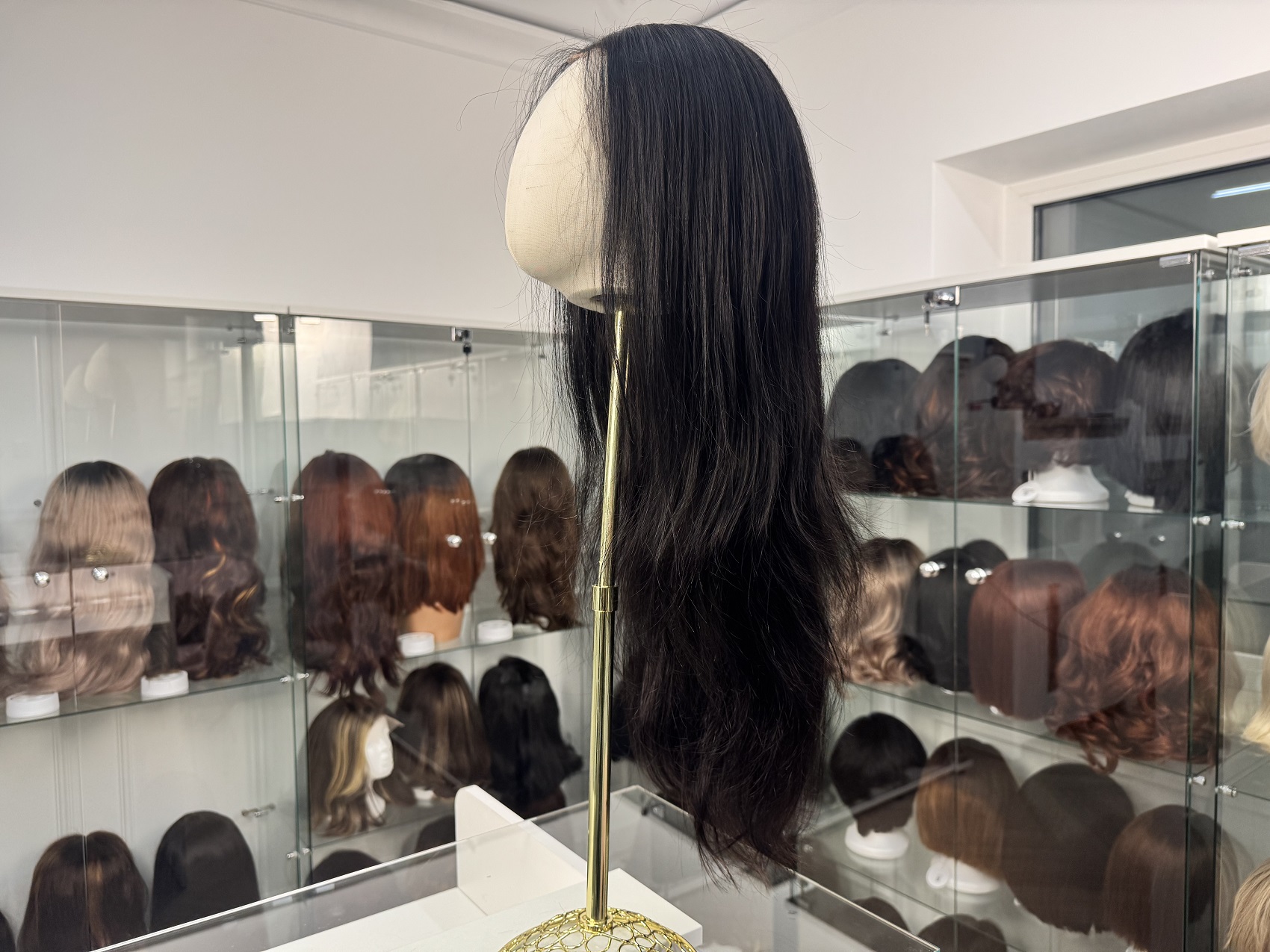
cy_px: 476
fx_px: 881
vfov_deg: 56.8
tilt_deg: -2.3
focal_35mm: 24
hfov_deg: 71.6
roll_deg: +2.2
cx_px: 635
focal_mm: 6.76
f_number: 1.78
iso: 100
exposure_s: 1/121
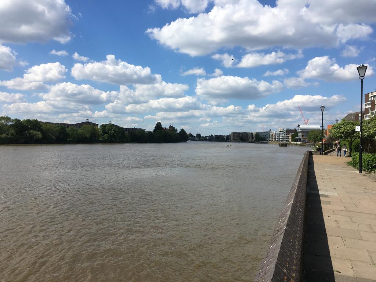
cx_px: 188
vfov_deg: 48.2
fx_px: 315
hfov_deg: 61.7
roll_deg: -0.9
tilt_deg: +0.0
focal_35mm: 29
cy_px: 141
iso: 25
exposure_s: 1/2404
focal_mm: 4.15
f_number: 2.2
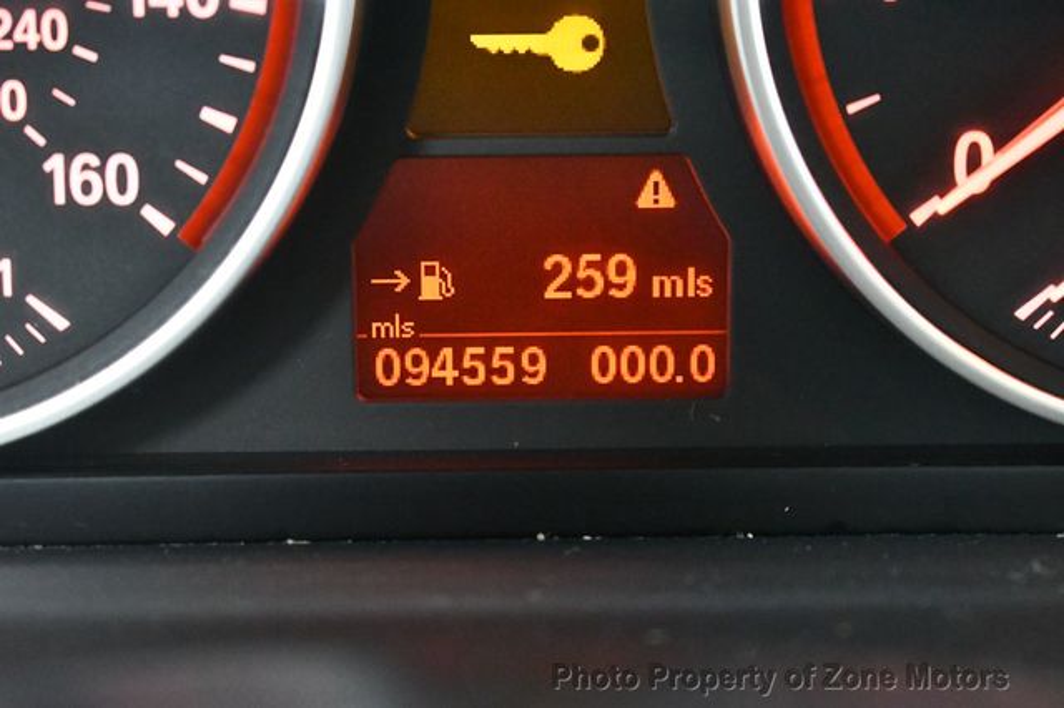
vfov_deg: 16.6
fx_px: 2422
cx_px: 532
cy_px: 354
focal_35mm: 82
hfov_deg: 24.8
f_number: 5.6
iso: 12800
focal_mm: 55
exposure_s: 1/50
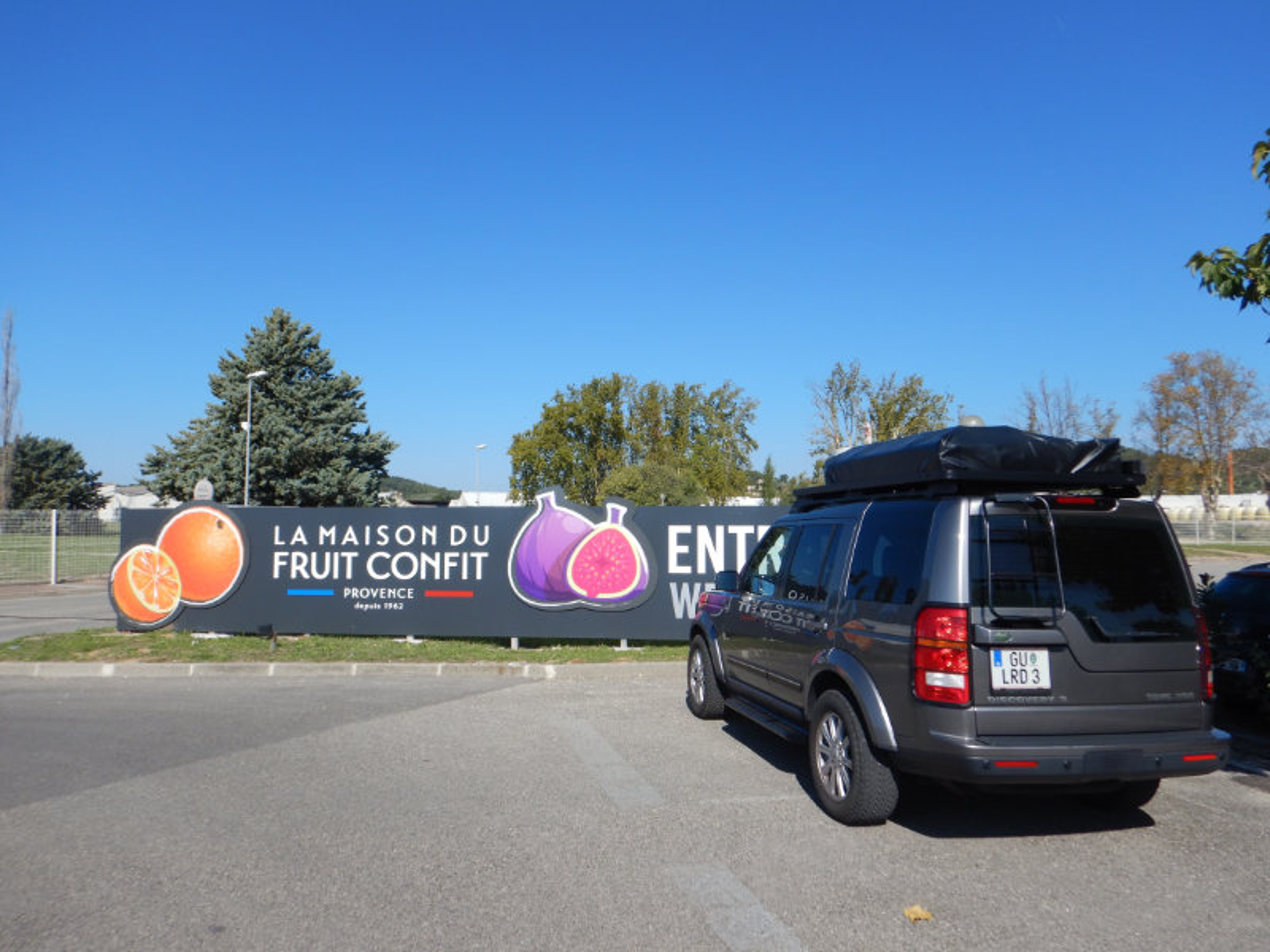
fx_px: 881
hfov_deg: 71.6
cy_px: 476
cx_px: 635
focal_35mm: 24
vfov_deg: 56.8
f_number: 4.1
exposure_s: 1/1250
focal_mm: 4.3
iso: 125
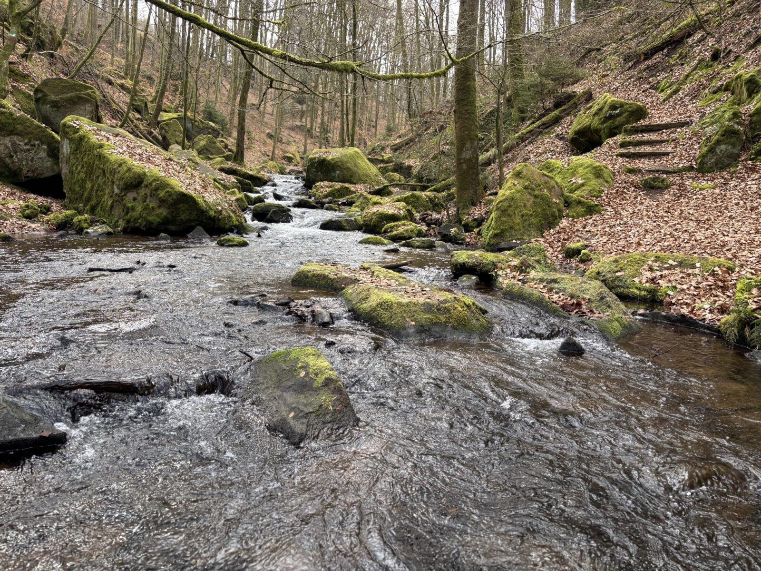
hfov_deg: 67.3
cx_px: 380
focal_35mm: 26
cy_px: 286
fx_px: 572
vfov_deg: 53.1
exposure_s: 1/121
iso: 40
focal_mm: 5.96
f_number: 1.6
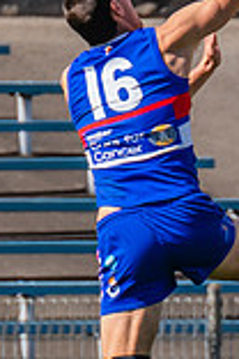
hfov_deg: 0.5
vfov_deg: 0.7
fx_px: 29574
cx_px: 466
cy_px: 285
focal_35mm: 2970
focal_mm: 420
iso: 800
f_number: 7.1
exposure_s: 1/1600
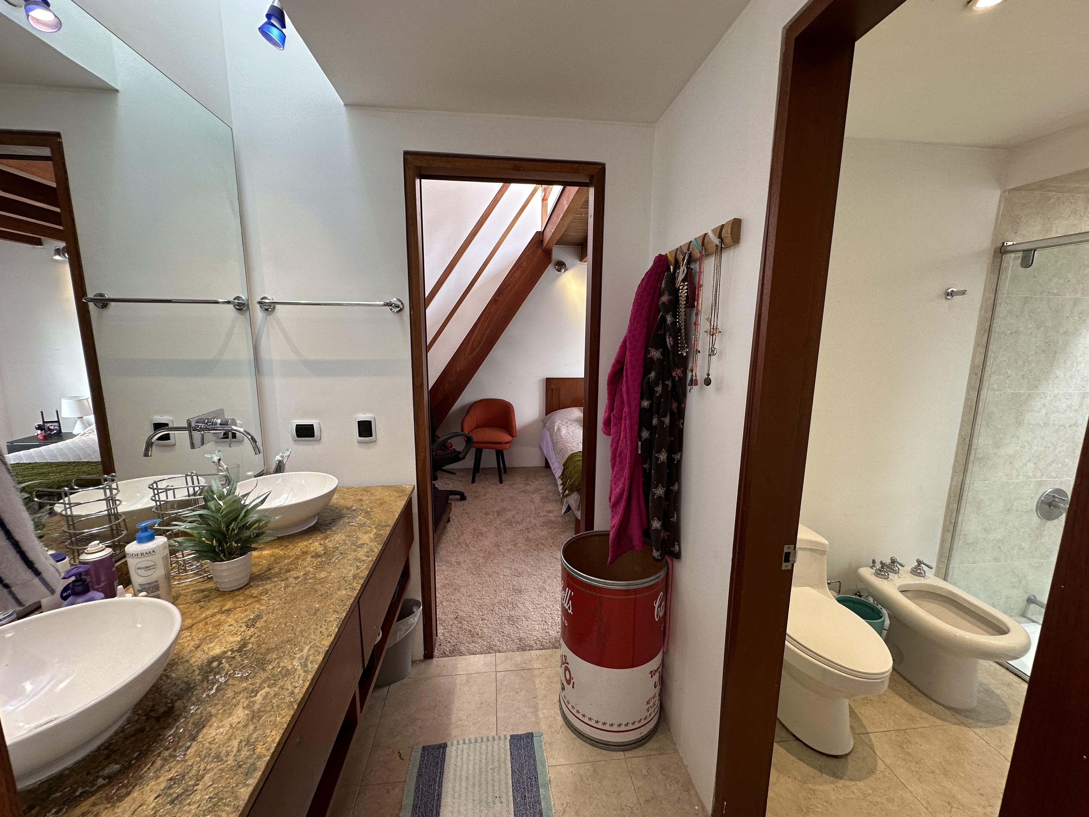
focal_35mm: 14
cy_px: 408
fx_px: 440
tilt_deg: -9.7
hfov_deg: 102.1
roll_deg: -0.4
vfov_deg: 85.7
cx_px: 544
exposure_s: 1/120
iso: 125
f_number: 2.2
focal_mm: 2.22
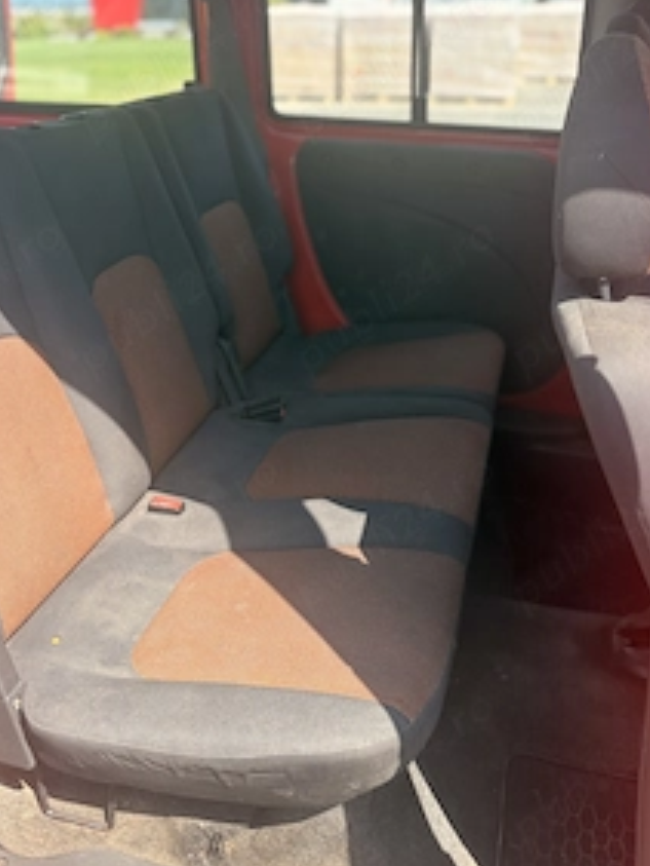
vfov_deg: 49.8
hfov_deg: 38.6
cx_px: 286
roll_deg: +1.4
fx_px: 926
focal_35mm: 37
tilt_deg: -19.7
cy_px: 348
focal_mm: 5.96
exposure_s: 1/830
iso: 50
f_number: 1.6
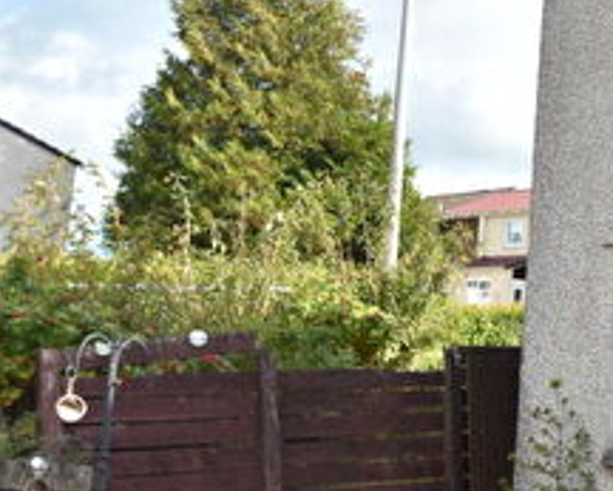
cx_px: 868
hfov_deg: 23.3
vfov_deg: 22.2
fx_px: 1244
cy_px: 146
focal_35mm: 69
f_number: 8
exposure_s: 1/250
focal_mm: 15
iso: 180
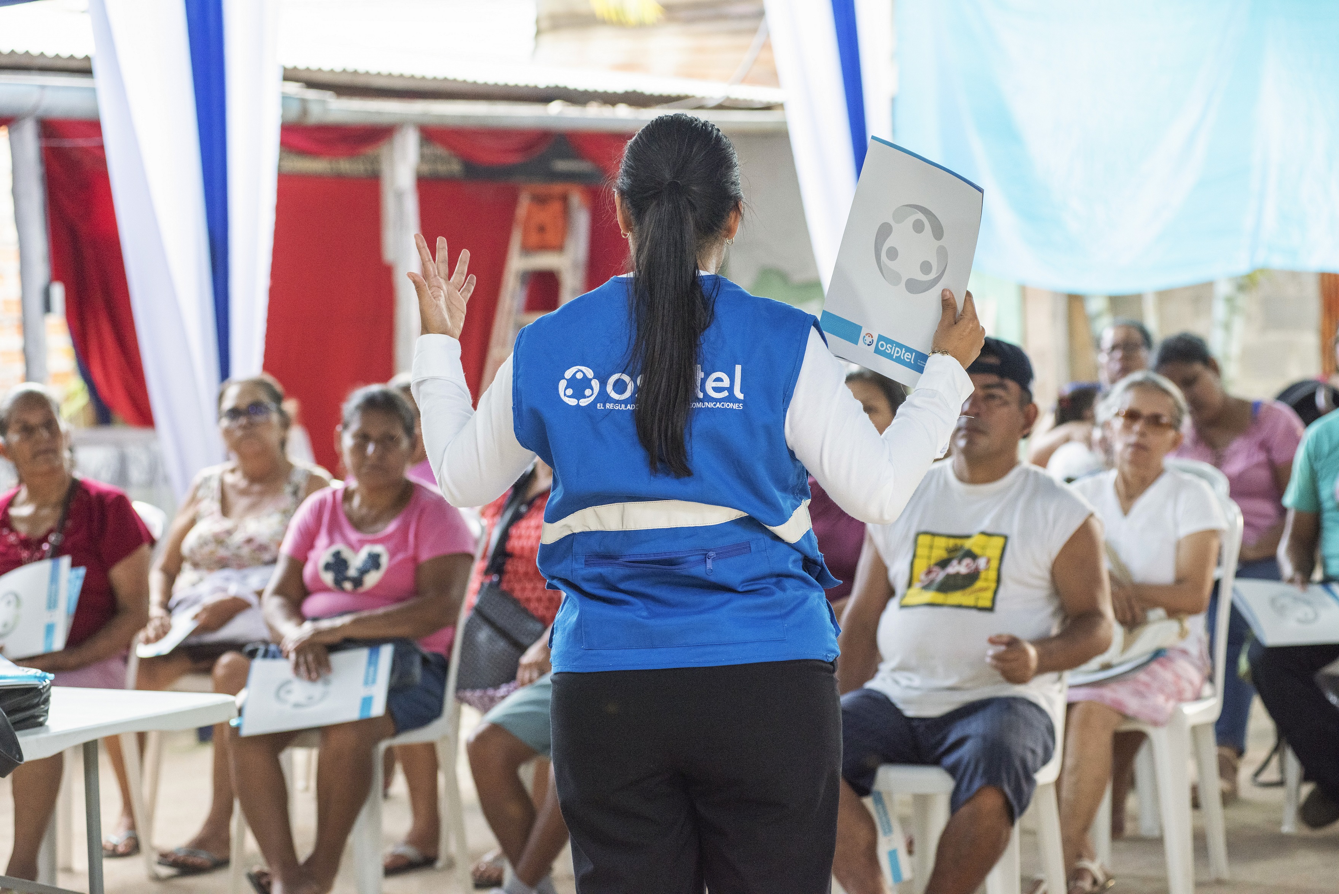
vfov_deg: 13.7
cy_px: 447
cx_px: 670
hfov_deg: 20.4
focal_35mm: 100
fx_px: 3721
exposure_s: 1/200
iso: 1100
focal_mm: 100
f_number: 4.5
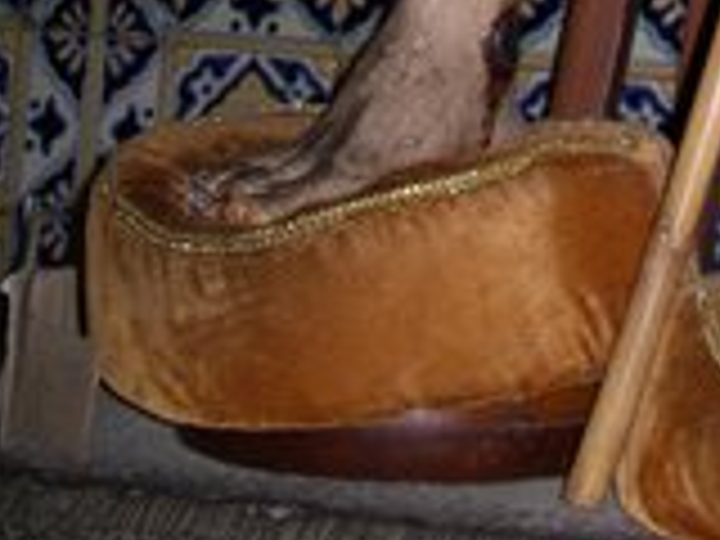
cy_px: -565
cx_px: 850
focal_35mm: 120
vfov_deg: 11.1
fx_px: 2496
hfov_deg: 15.8
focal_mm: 7.8
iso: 200
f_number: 2.8
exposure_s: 1/40
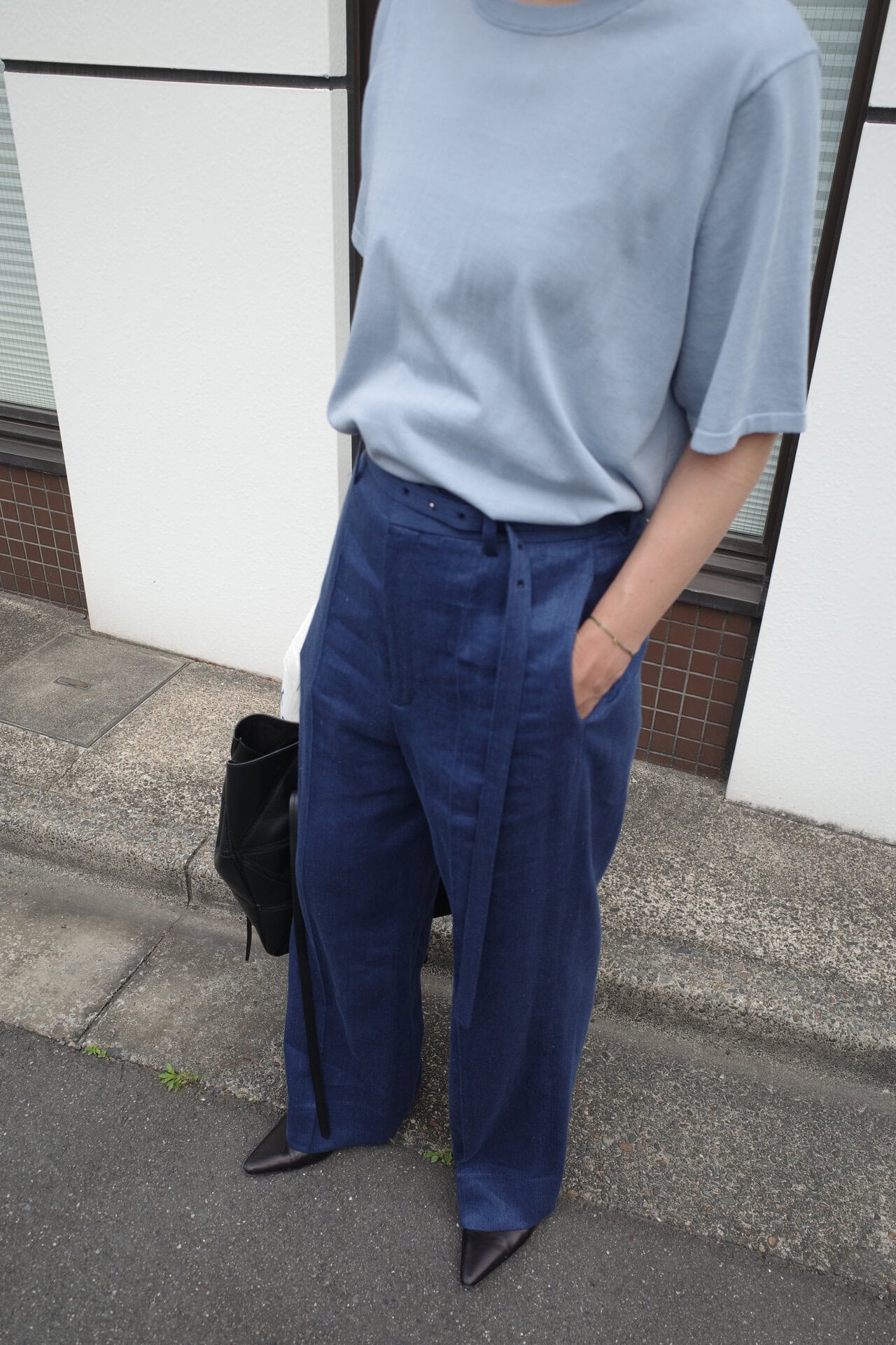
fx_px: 1045
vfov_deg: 65.5
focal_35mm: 28
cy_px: 672
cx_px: 448
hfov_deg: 46.4
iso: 100
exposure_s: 1/200
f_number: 3.5
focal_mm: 18.3
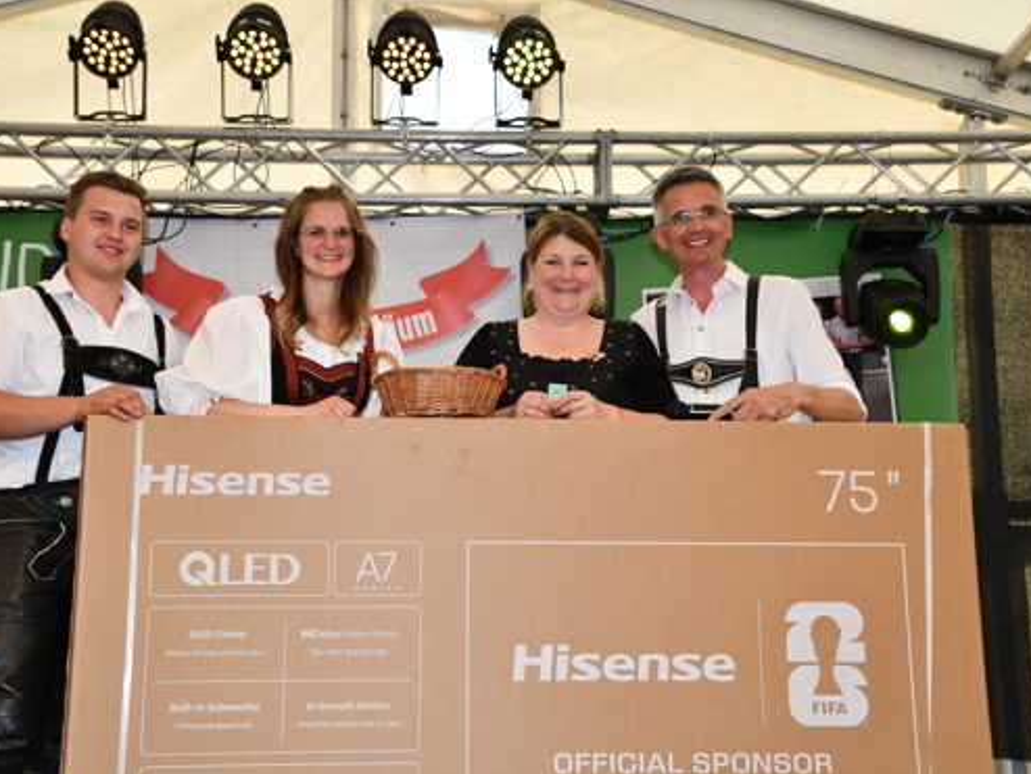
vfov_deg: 29.7
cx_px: 507
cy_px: 387
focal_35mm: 49
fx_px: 1460
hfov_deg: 38.9
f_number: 4.5
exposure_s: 1/250
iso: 100
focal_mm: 30
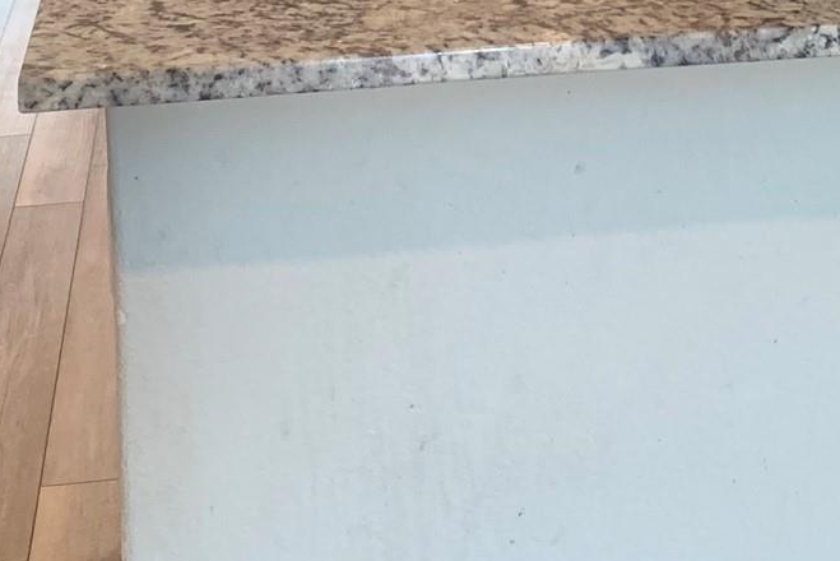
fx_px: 1961
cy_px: -310
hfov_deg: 24.0
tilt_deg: -5.1
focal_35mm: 84
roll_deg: -0.4
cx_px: 617
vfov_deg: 15.0
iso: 125
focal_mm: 4.25
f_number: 1.8
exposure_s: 1/60
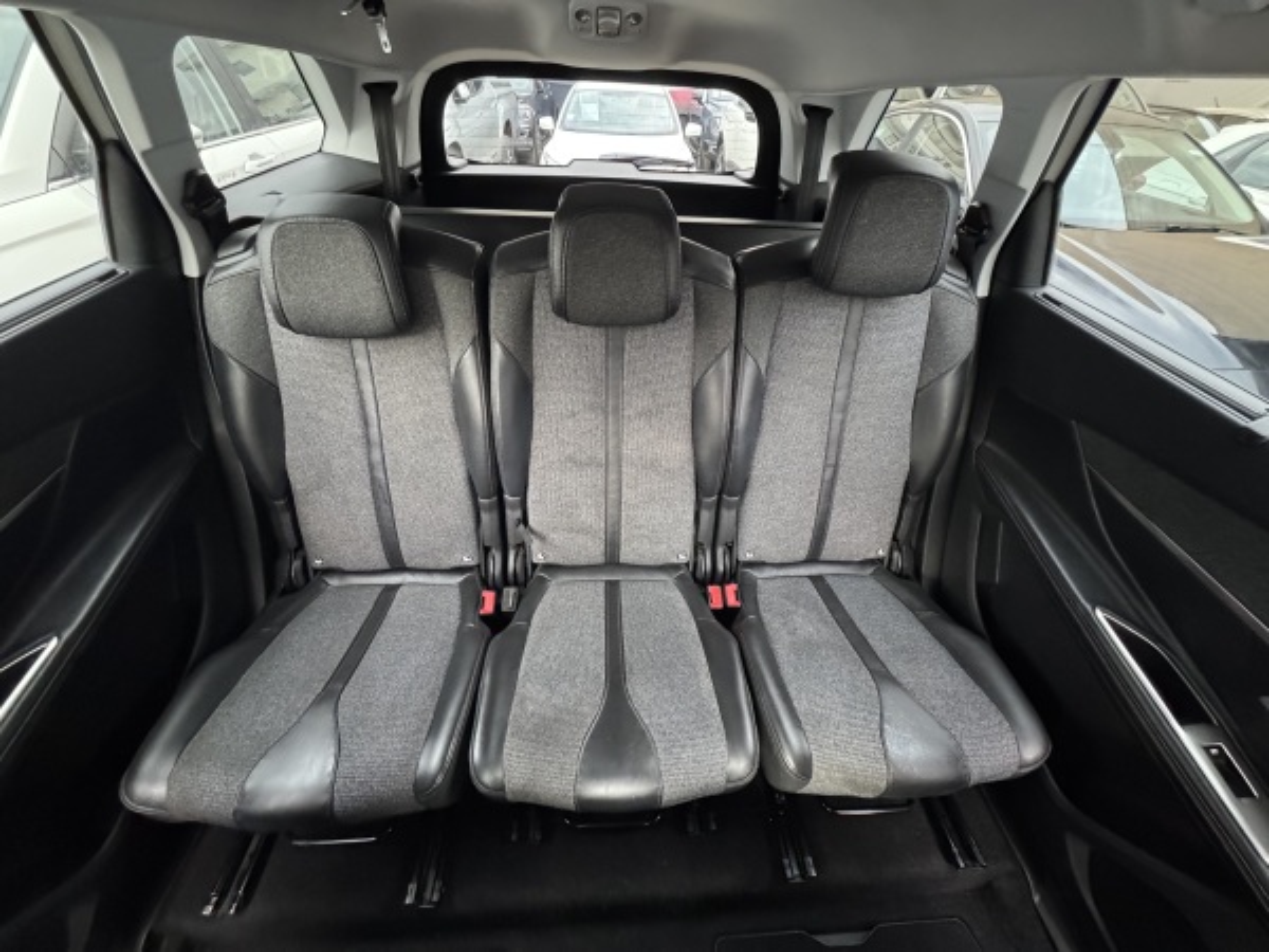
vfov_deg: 85.7
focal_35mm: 14
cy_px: 476
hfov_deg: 102.1
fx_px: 513
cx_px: 634
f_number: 2.2
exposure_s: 1/58
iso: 1250
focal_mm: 2.22
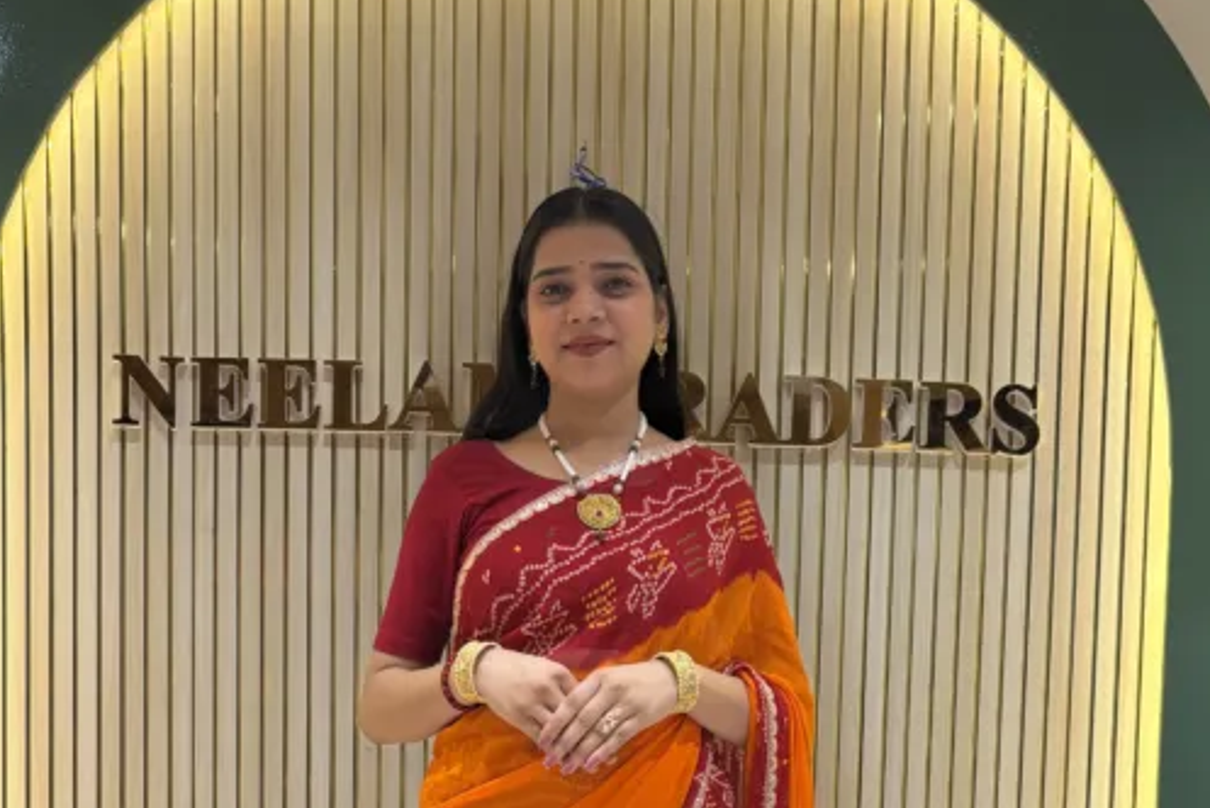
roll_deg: -1.4
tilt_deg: -3.9
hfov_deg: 40.3
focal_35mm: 49
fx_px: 1648
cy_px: 914
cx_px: 604
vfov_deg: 25.3
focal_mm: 5.96
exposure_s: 1/112
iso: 50
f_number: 1.6
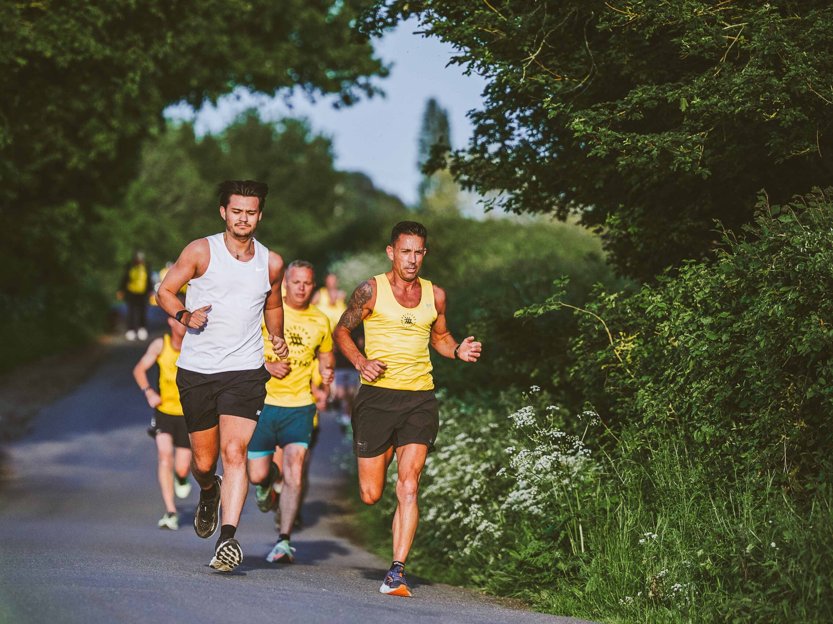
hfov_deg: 8.1
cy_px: 312
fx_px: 5871
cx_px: 414
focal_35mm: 244
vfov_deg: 6.1
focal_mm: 150
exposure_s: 1/6400
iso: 500
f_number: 2.8
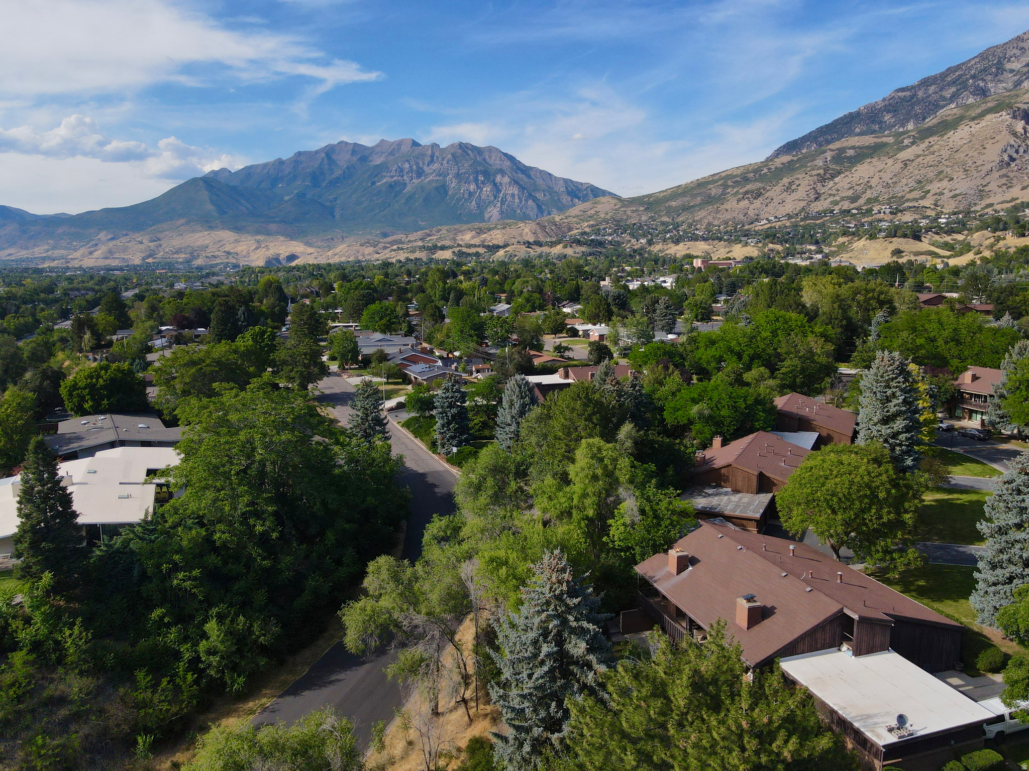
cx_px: 514
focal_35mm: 24
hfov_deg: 71.6
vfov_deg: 56.8
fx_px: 713
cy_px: 386
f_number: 2.8
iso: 200
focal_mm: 4.5
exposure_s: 1/1600
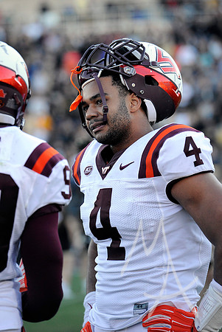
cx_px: 111
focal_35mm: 200
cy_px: 166
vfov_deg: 10.3
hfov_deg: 6.9
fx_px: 1846
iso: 1600
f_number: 4.5
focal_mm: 200
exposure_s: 1/1600
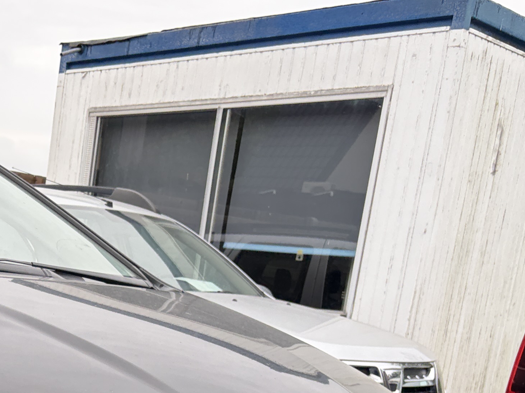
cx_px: -110
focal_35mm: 72
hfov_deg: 24.4
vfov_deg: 19.0
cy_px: 509
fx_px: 1092
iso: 50
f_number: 1.6
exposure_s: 1/468
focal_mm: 5.96
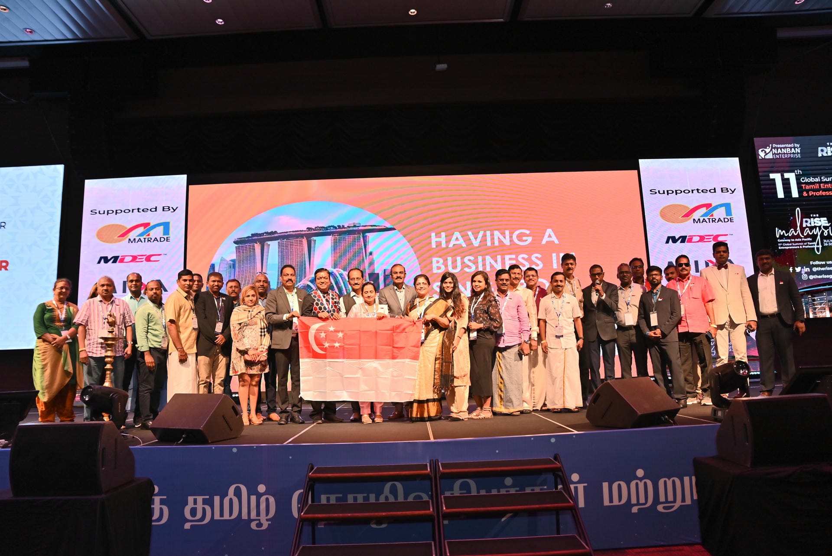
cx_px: 416
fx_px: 555
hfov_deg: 73.7
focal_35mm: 24
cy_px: 278
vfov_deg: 53.2
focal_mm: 24
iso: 400
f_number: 4
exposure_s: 1/200
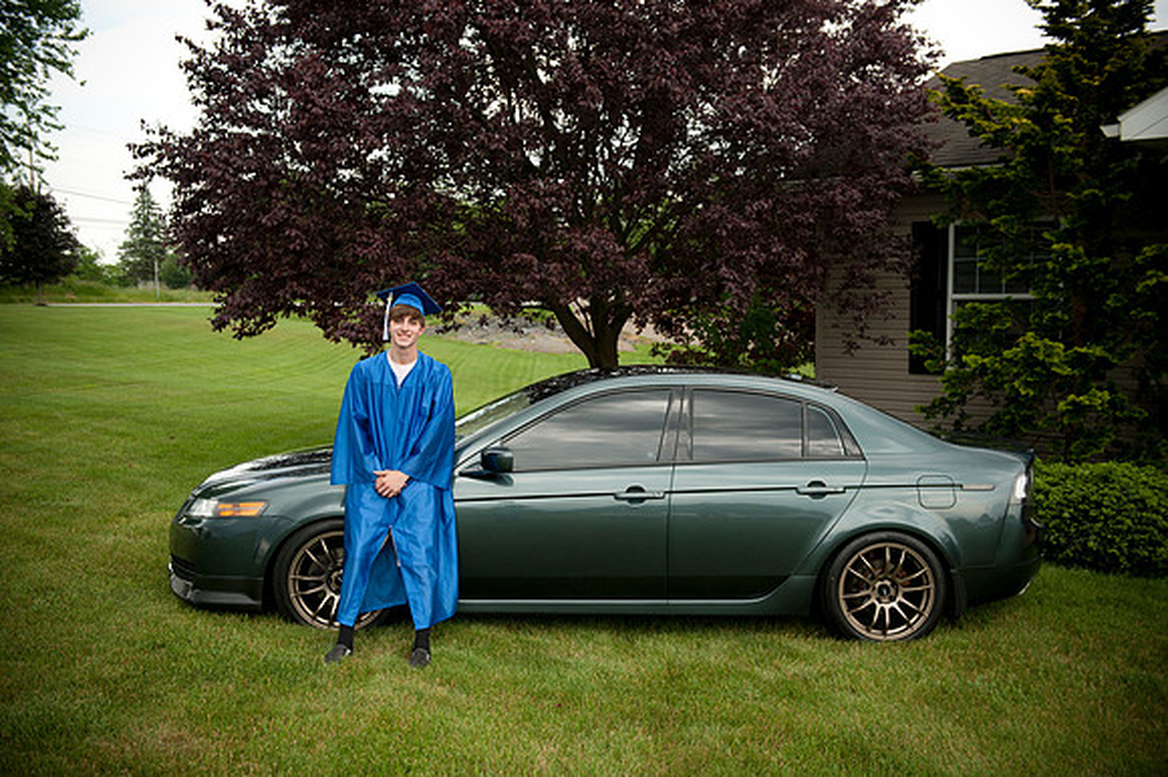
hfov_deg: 53.2
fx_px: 1167
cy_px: 388
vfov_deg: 36.8
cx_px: 584
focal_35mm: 36
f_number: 4.5
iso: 500
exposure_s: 1/640
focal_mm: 36
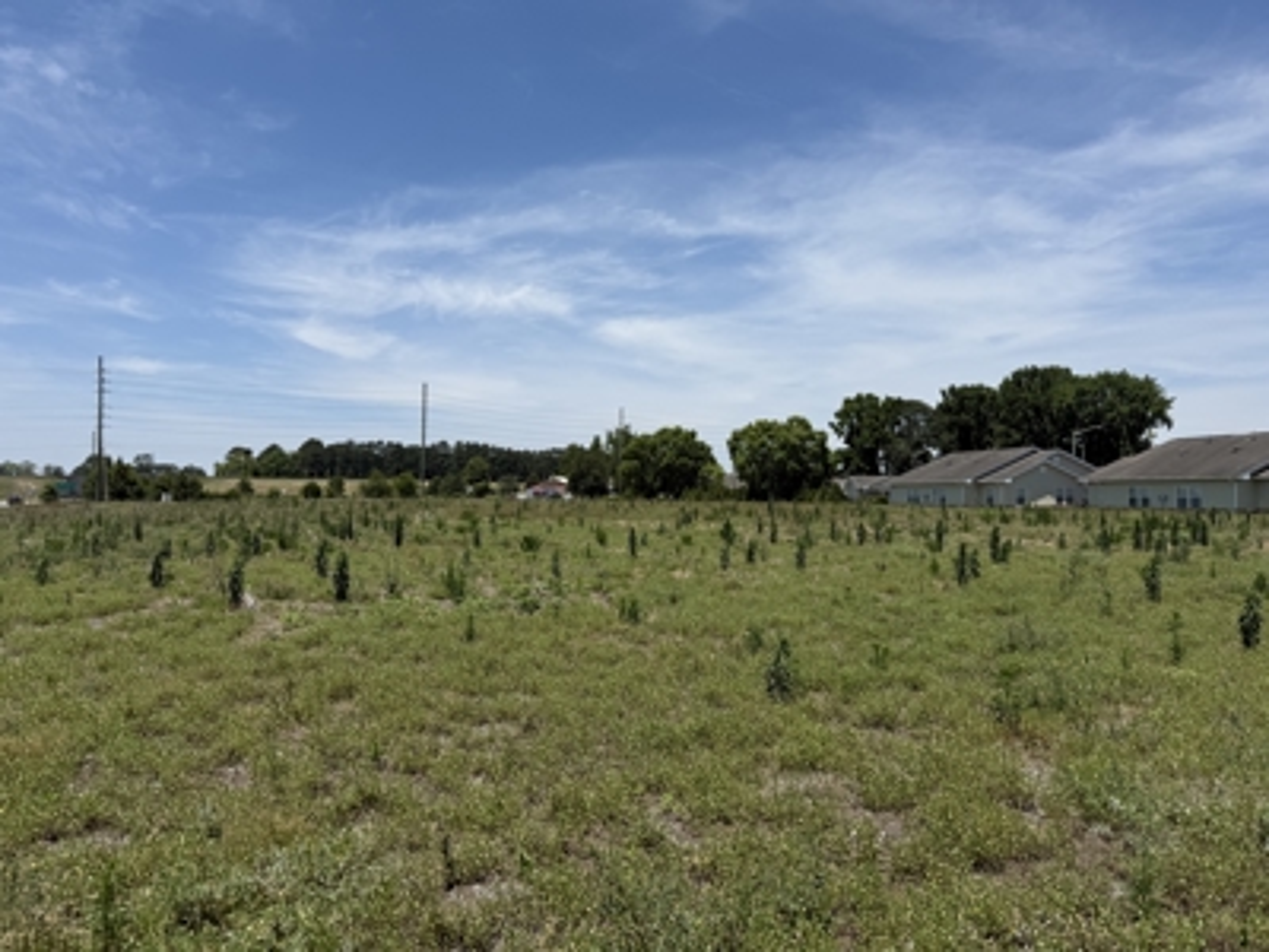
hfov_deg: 71.6
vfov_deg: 56.8
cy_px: 476
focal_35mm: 24
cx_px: 634
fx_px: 880
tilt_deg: +2.4
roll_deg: -0.3
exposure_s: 1/6711
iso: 80
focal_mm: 6.76
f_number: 1.78
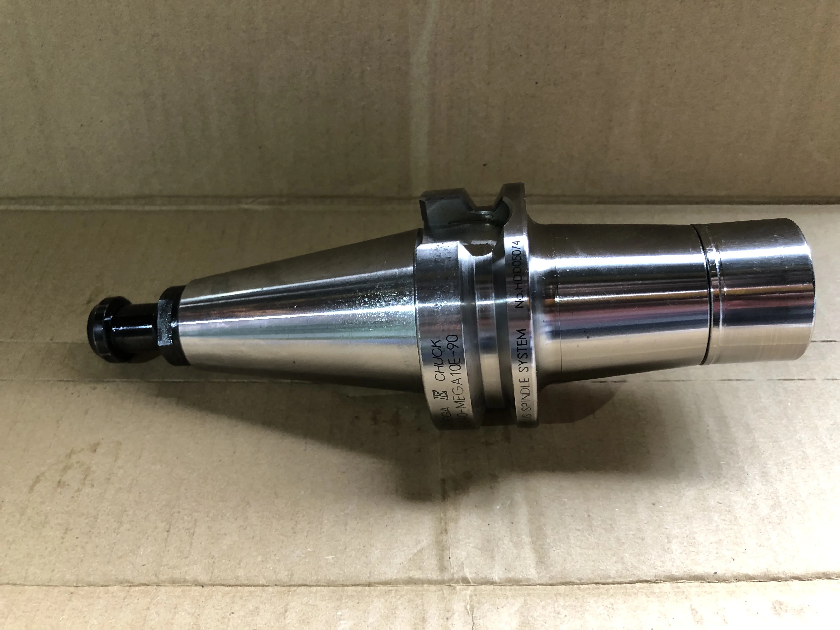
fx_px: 679
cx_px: 420
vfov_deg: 49.7
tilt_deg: -45.9
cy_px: 315
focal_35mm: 28
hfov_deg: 63.4
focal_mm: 3.99
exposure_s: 1/15
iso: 64
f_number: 1.8
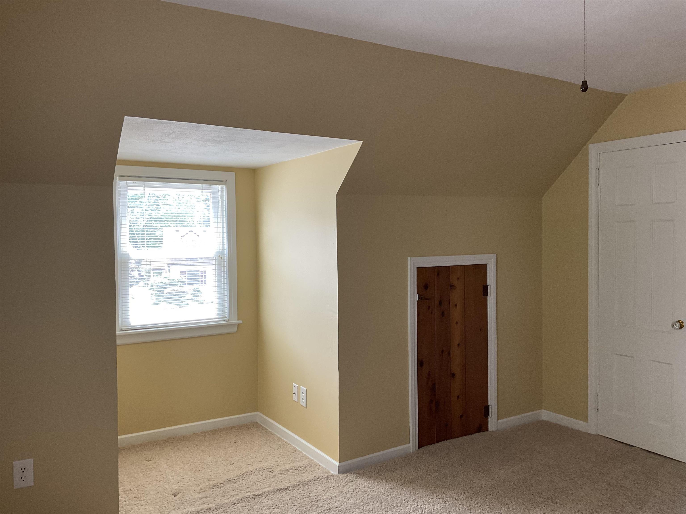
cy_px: 257
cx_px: 343
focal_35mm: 29
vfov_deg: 48.2
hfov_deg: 61.7
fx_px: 575
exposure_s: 1/104
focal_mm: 3
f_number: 1.8
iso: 64
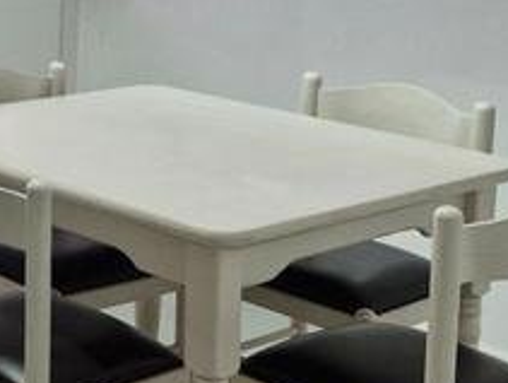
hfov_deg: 19.6
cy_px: -55
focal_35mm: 87
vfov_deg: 16.4
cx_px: -250
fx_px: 1279
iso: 250
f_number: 1.8
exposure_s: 1/100
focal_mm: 5.54
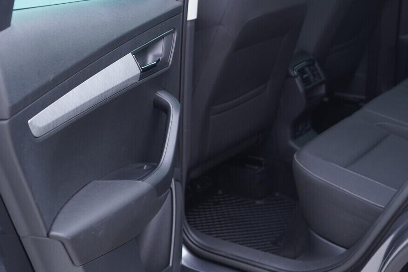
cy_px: 54
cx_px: 261
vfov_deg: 22.7
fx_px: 669
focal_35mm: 59
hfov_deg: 33.7
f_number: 2.8
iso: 250
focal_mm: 24
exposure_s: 1/40
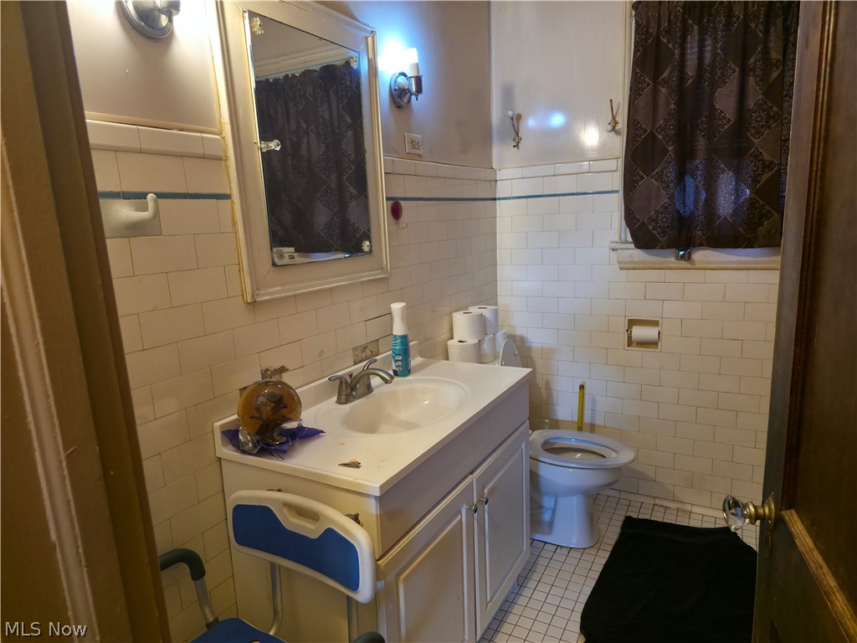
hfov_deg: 73.9
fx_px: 569
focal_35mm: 23
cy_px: 322
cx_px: 428
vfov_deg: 58.9
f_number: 1.7
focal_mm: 6.3
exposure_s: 1/40
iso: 200
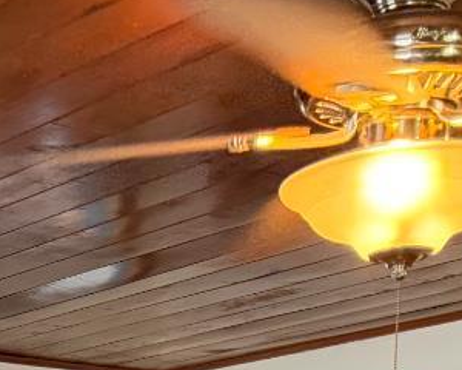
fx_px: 1600
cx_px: -228
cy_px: 784
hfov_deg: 15.2
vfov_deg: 11.6
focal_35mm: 117
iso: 640
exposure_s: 1/40
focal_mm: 6.76
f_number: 1.78
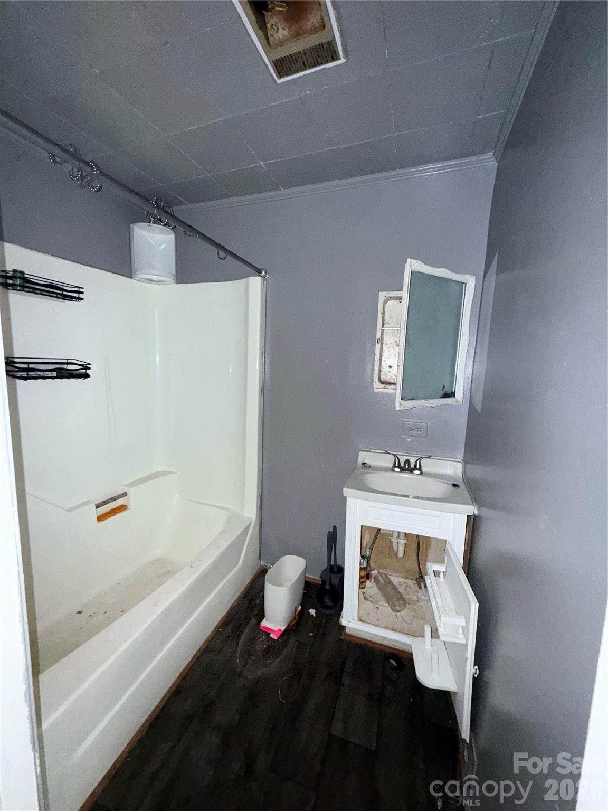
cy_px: 406
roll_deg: -1.8
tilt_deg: -7.9
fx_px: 328
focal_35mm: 14
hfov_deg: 85.7
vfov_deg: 102.1
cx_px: 304
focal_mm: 2.22
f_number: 2.2
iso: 200
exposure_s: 1/40
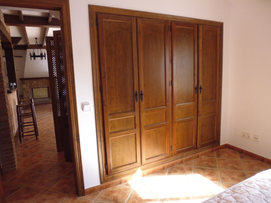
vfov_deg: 56.8
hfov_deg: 71.6
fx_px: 188
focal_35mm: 24
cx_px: 136
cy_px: 102
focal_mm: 4.3
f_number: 2.8
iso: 200
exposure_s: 1/60
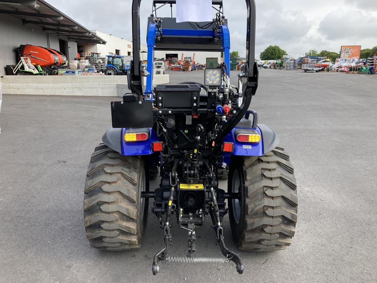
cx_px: 188
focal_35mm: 28
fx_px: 305
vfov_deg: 49.7
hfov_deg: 63.4
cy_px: 142
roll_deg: -0.4
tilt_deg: -14.9
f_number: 1.8
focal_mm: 3.99
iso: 20
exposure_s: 1/495
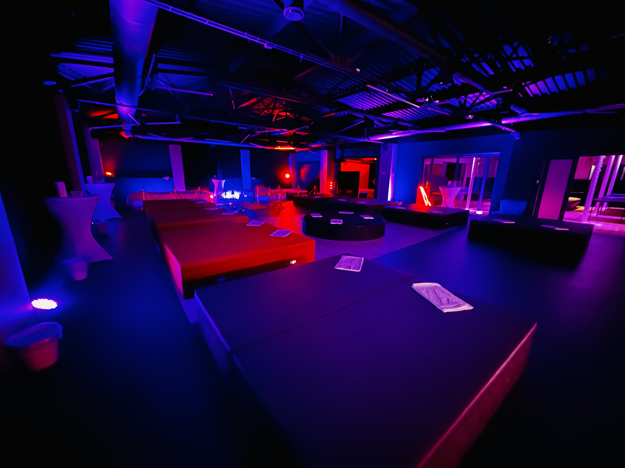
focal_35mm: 14
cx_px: 312
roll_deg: -1.5
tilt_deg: -14.0
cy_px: 234
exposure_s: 1/4
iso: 2500
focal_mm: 2.22
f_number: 2.2
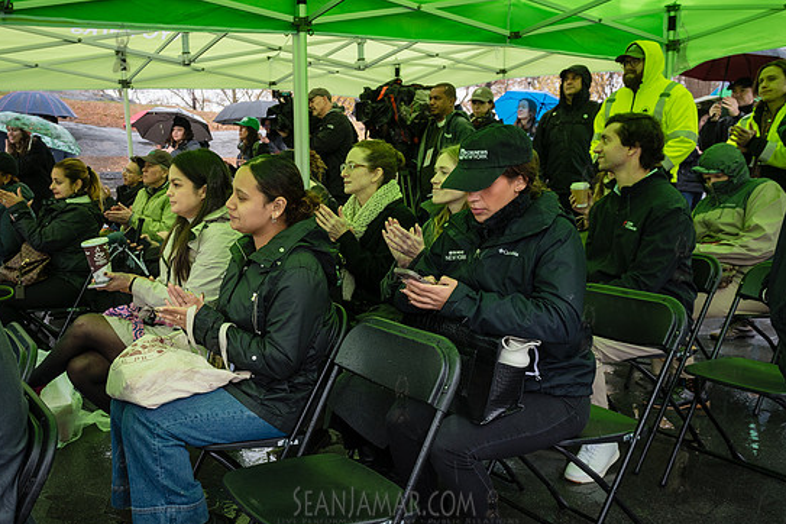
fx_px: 742
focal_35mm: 34
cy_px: 283
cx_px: 269
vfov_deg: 38.9
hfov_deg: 54.8
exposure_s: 1/200
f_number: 5.6
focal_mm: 24
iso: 640
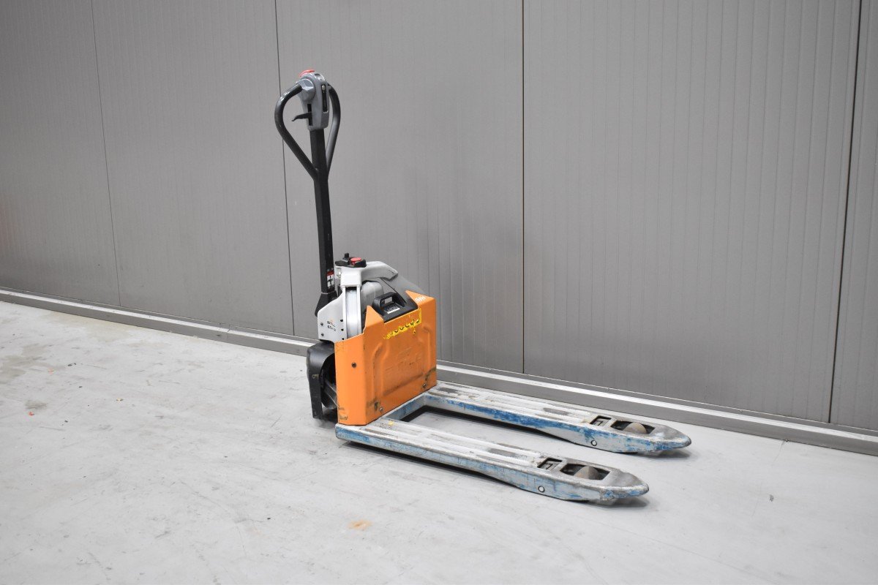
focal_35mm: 39
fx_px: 951
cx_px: 439
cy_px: 292
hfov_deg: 49.6
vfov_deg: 34.2
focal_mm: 26
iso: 1600
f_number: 4.5
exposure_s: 1/50
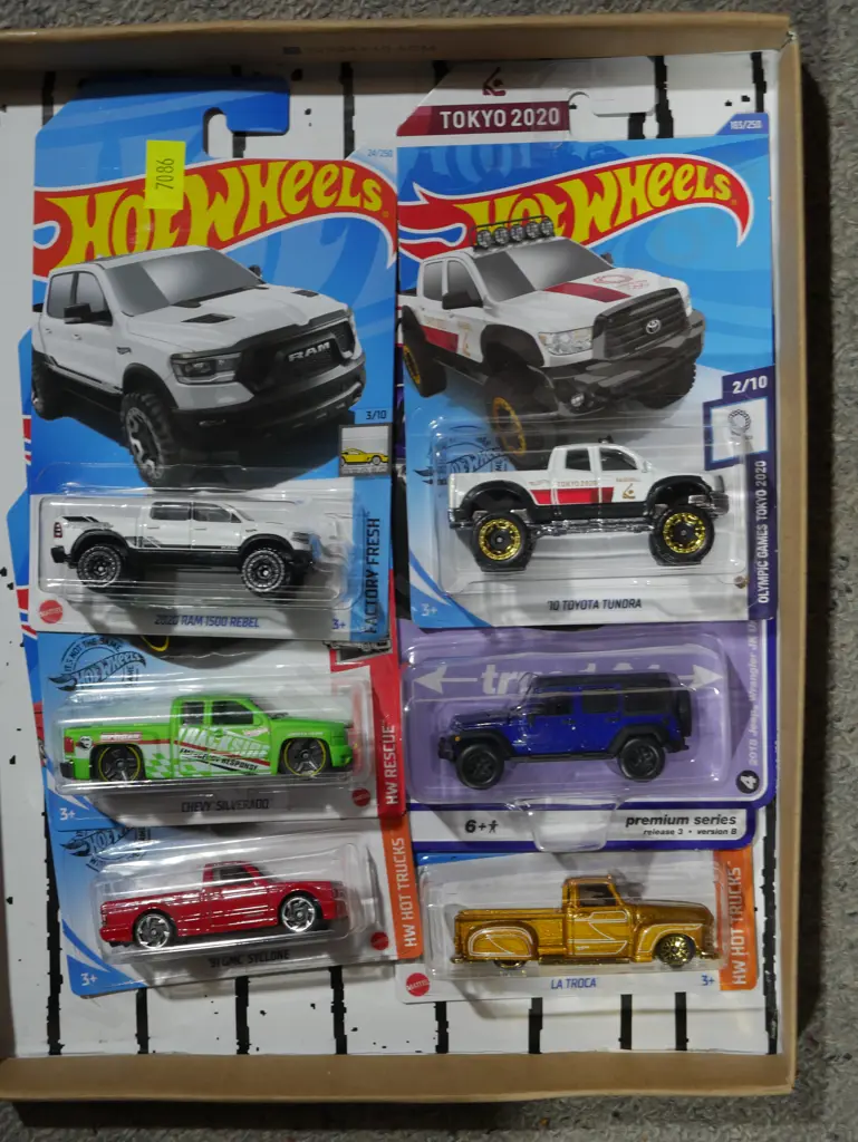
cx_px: 429
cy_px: 571
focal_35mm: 68
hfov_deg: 21.6
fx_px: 2245
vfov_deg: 28.5
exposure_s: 1/80
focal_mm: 34
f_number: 5.4
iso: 640
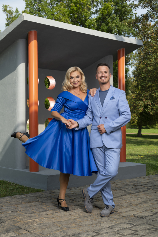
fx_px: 330
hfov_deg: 27.0
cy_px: 118
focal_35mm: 50
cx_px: 79
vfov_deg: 39.6
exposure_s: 1/200
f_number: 5.6
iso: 200
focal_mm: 50
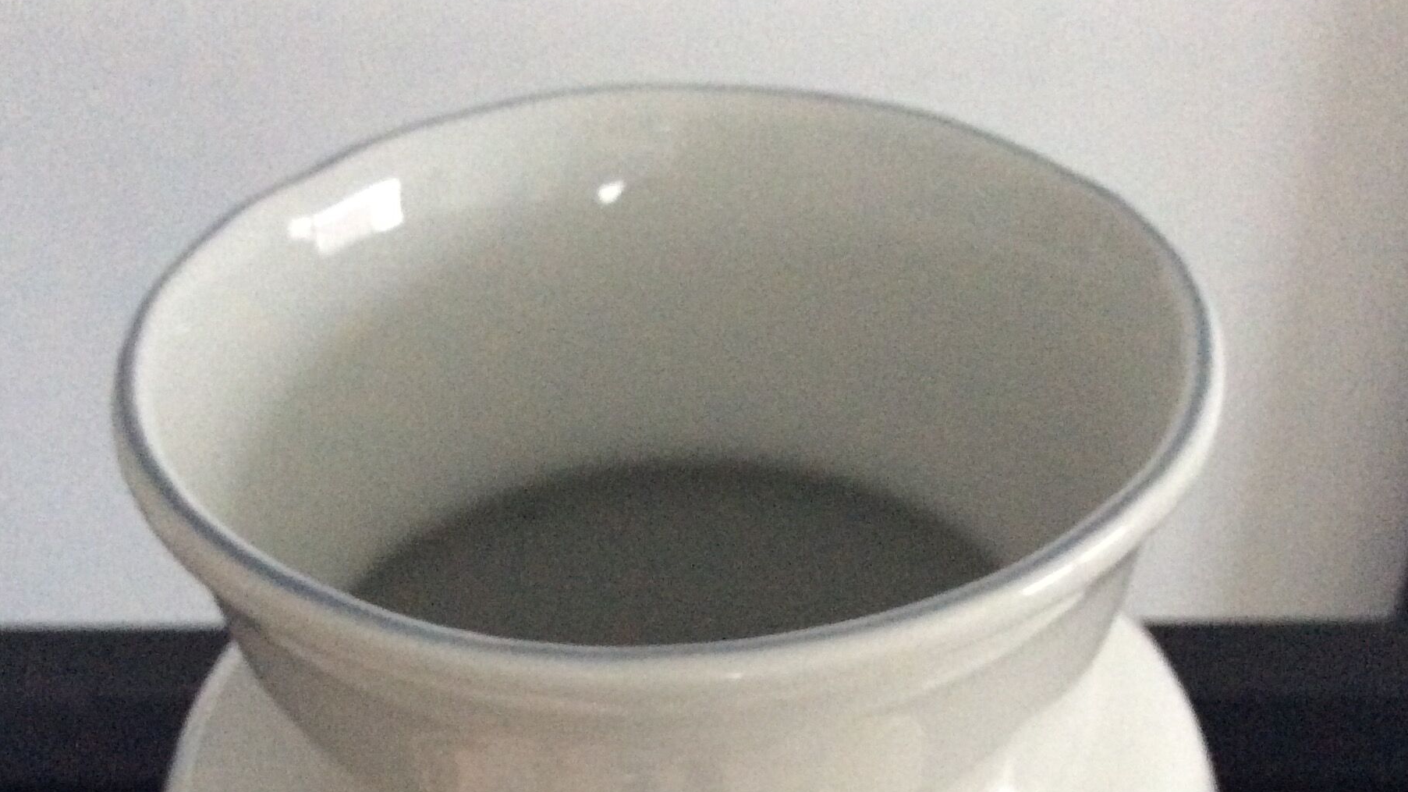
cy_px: 764
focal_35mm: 50
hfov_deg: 41.3
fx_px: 1867
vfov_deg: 23.1
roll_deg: +1.9
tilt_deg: -43.0
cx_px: 716
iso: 250
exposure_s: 1/25
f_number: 2.4
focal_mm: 3.3
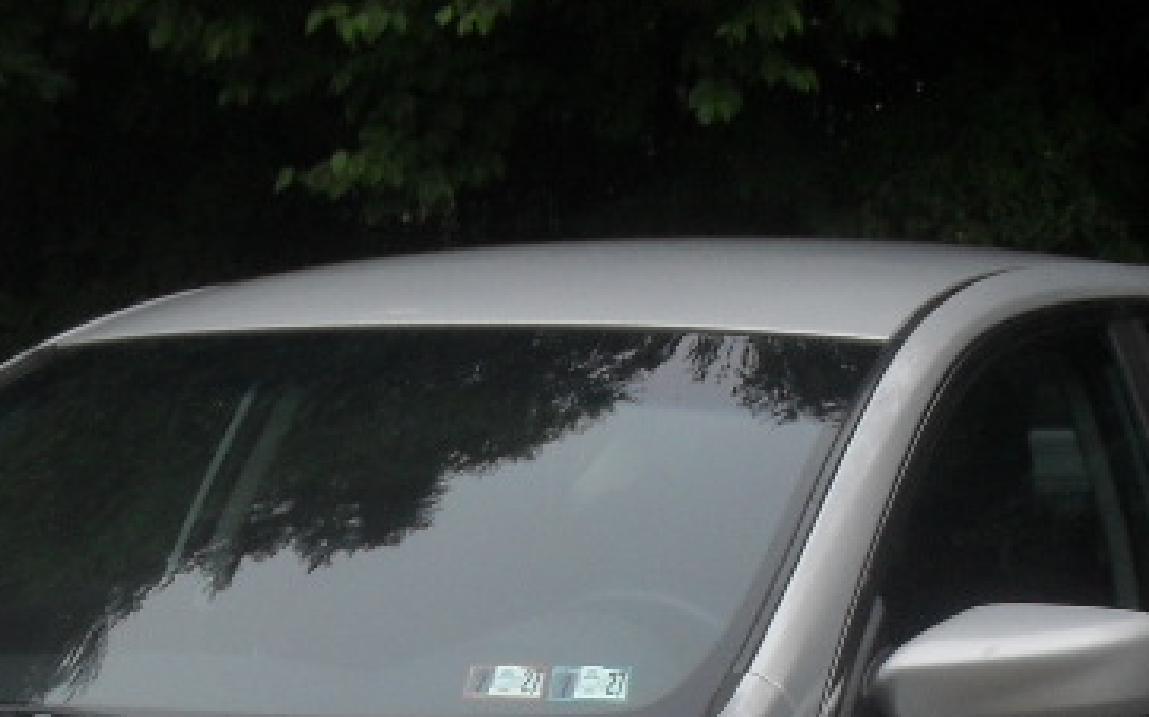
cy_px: 1196
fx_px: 3287
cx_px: 282
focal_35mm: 105
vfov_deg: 11.7
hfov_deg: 19.7
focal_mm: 6.3
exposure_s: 1/125
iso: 100
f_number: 8.4
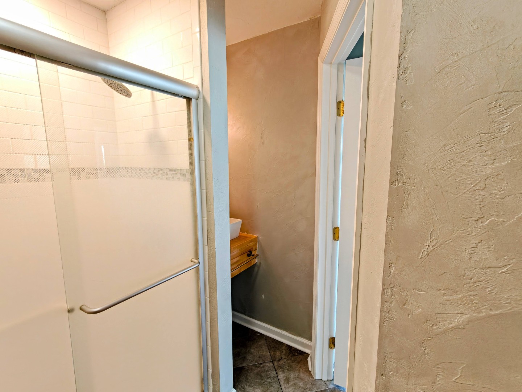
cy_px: 196
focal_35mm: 16
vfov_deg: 78.1
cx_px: 261
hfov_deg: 94.5
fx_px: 241
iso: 250
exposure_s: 1/60
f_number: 2
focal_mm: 2.31
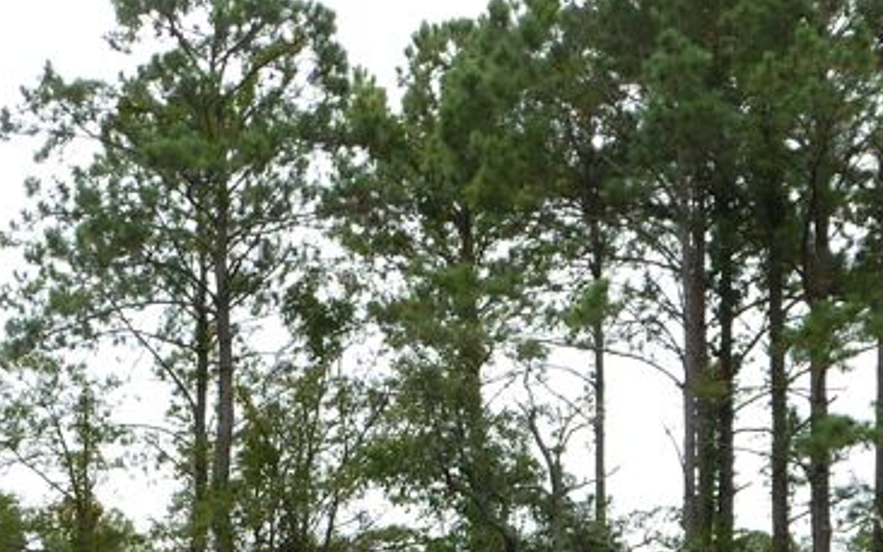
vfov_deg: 13.9
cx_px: 331
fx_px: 2142
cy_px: 783
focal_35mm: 89
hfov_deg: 23.2
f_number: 4
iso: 80
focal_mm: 5.3
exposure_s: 1/250
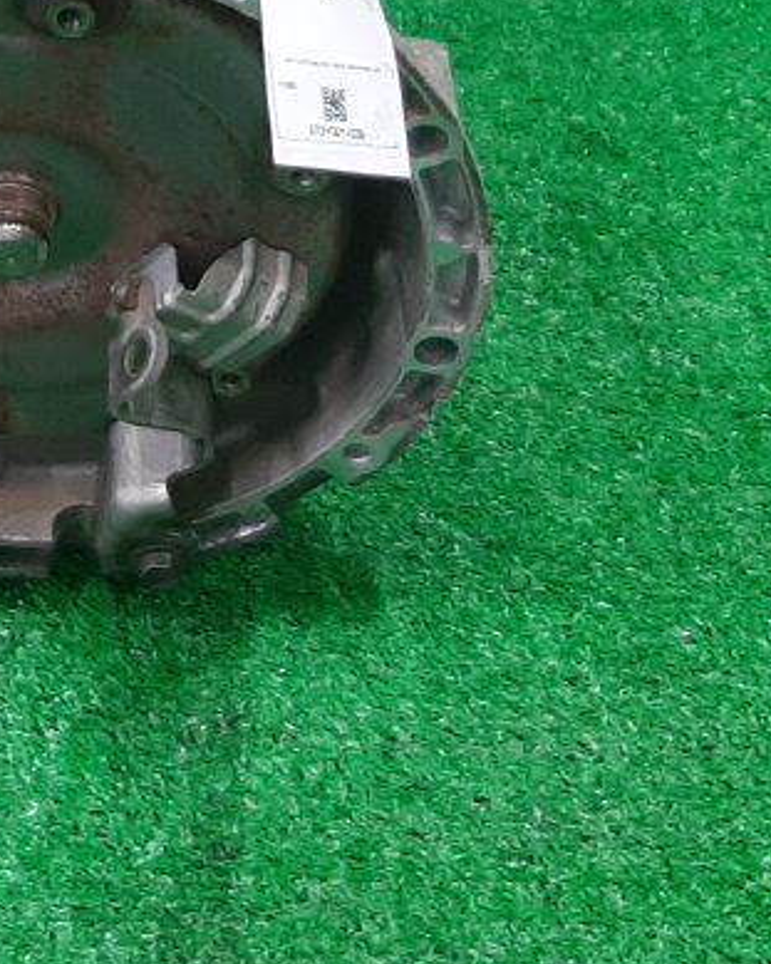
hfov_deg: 15.6
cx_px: -198
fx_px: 2682
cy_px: 15
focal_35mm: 94
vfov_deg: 19.8
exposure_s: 1/50
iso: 109
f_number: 1.7
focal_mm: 3.93
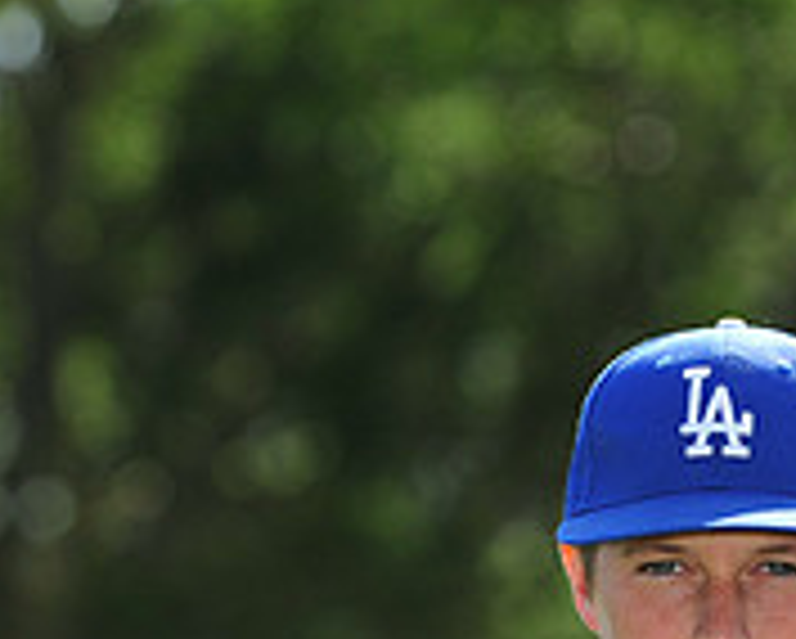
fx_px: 10495
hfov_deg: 4.3
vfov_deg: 3.5
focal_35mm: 445
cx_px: 688
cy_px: 850
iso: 320
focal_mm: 145
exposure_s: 1/2000
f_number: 4.5
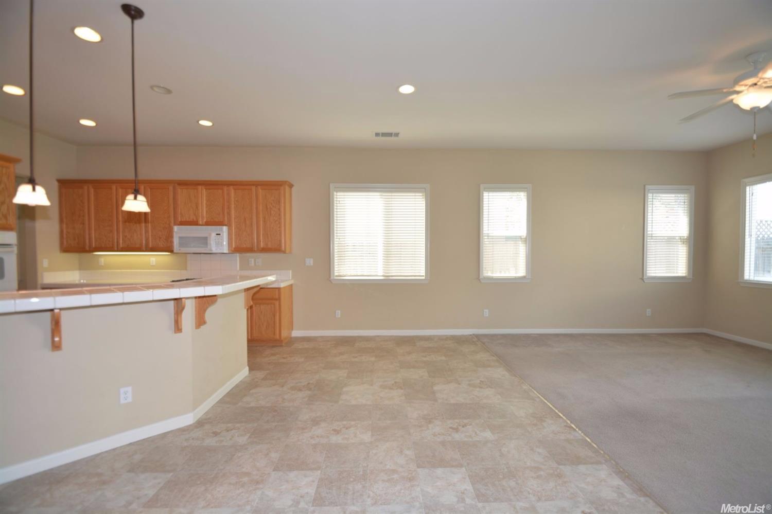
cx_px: 386
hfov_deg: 100.4
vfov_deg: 77.3
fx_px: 322
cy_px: 257
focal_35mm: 15
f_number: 4.5
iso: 200
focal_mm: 10
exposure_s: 1/80
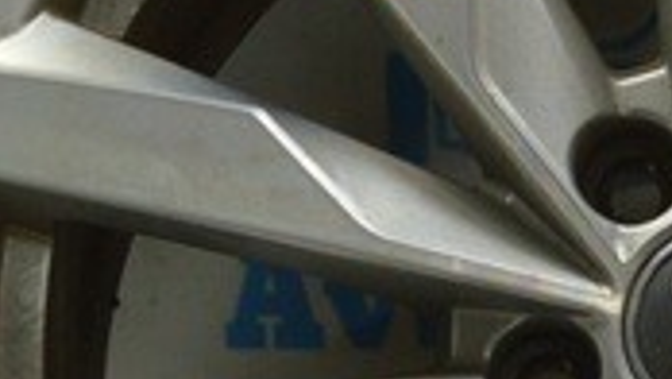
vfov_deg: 6.2
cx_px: 610
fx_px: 3459
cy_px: 462
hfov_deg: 11.0
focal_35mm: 194
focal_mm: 21
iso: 400
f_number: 5.6
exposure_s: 1/40
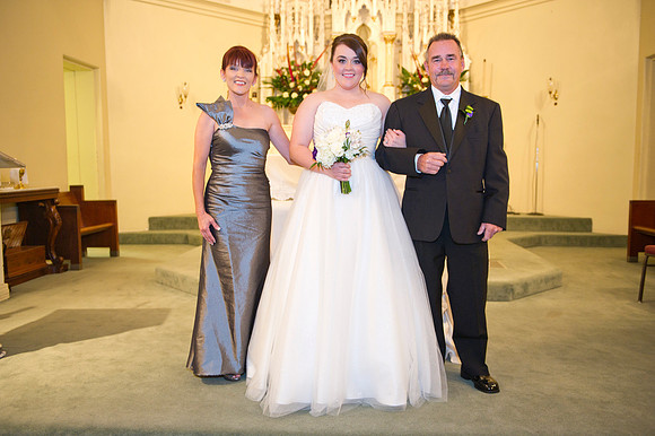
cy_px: 218
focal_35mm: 32
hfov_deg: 58.7
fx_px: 582
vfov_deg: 41.1
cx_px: 328
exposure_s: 1/60
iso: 1250
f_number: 2.8
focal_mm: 32
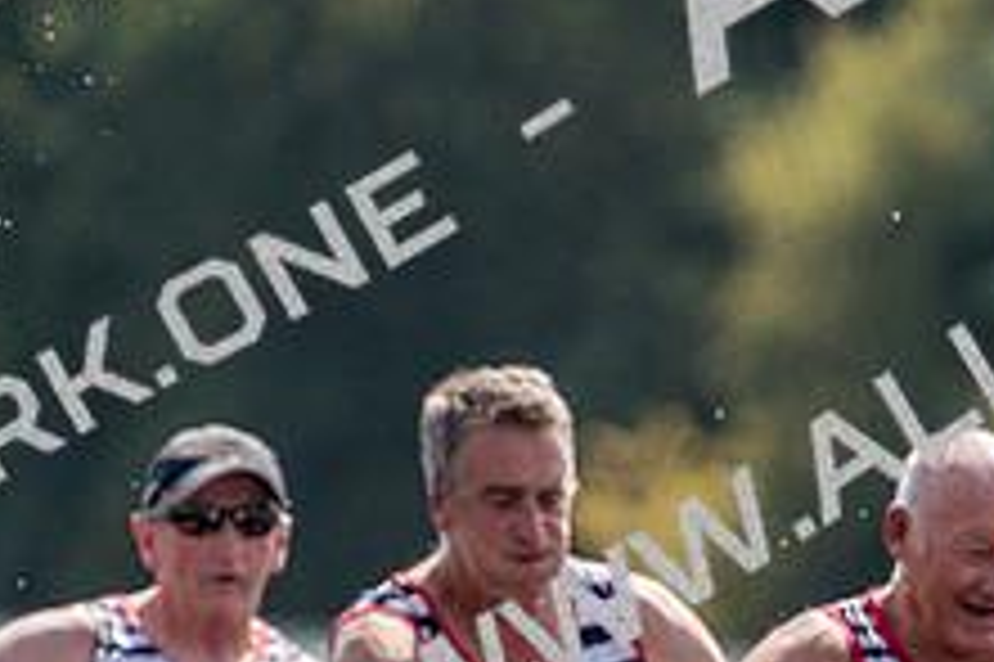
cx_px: 927
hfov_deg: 1.3
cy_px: 754
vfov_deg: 0.9
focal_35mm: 1575
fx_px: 43454
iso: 250
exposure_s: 1/1600
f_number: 6.3
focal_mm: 600
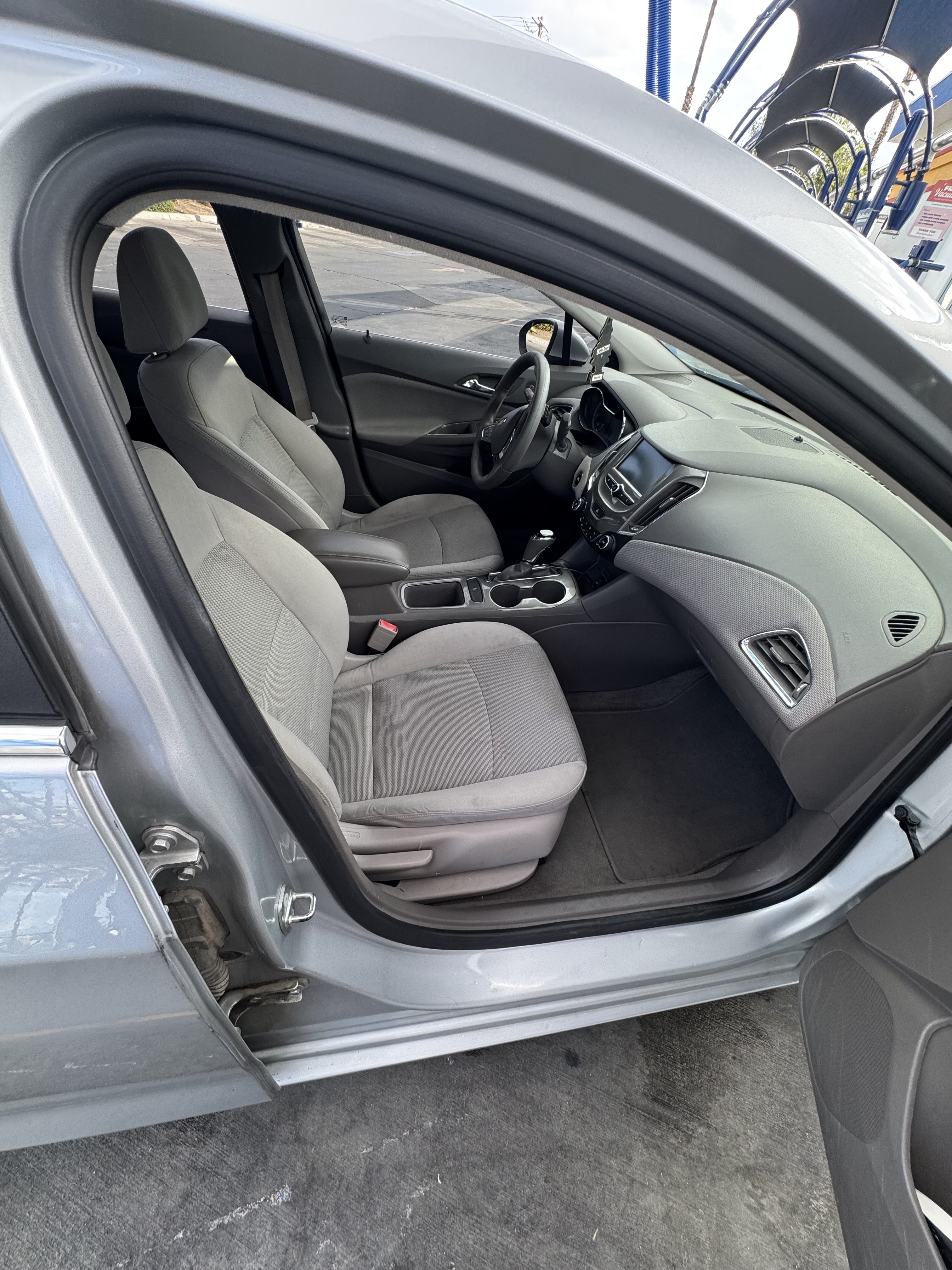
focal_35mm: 14
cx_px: 476
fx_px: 513
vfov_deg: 102.1
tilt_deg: -40.0
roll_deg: -8.3
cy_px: 635
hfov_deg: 85.7
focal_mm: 2.22
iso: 125
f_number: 2.2
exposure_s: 1/120
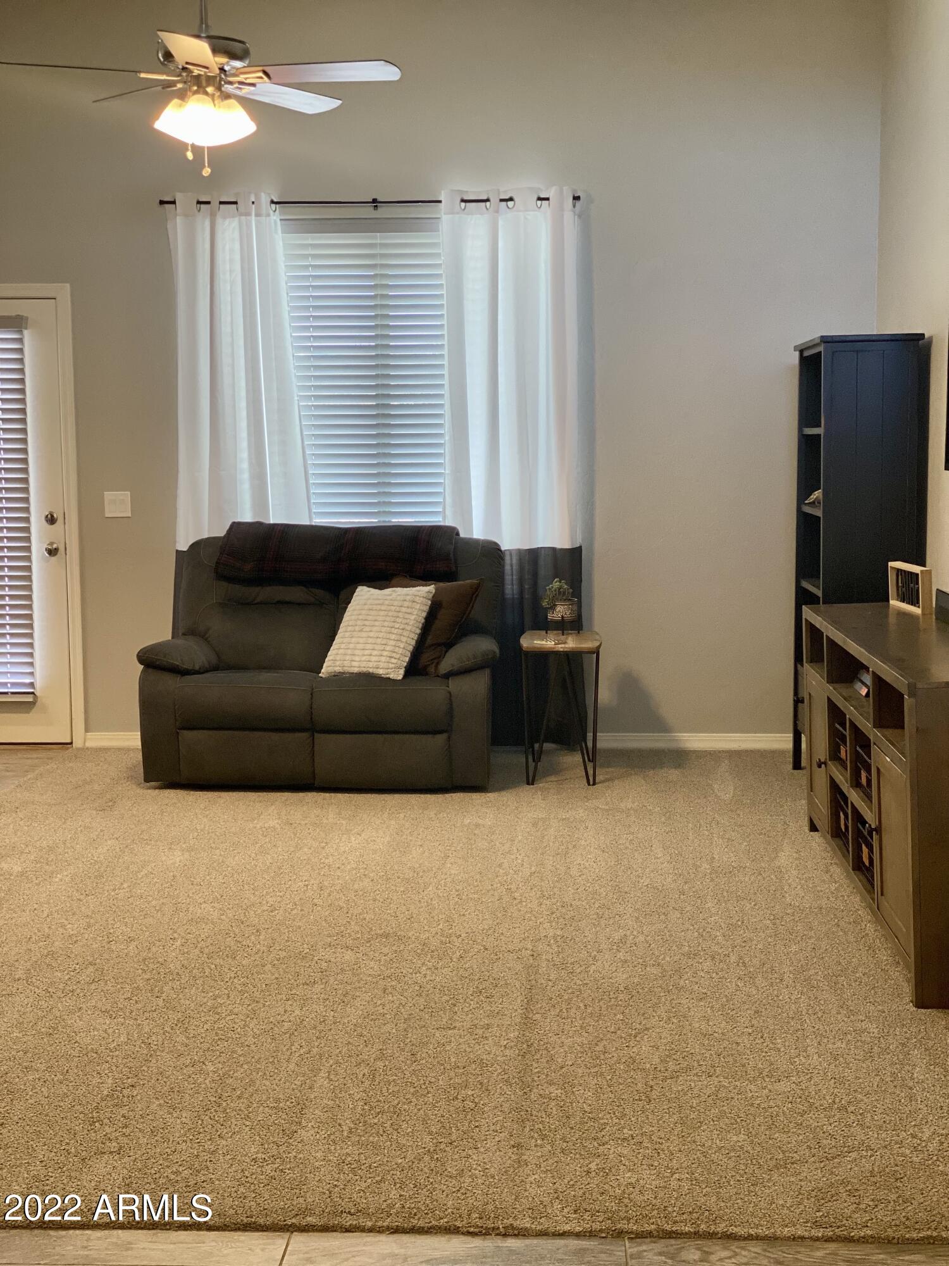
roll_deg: +0.2
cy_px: 633
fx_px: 1901
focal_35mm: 52
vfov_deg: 36.8
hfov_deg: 28.0
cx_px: 474
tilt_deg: -5.0
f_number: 2
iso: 200
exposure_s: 1/120
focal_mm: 6
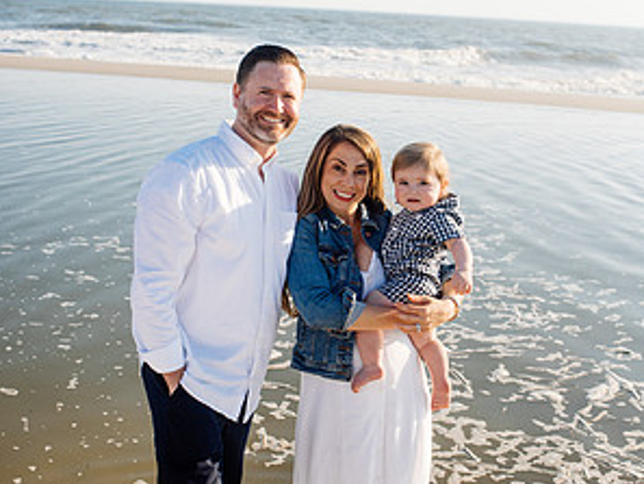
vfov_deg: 28.6
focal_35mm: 51
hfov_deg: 37.5
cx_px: 323
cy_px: 221
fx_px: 949
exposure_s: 1/2000
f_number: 4
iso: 160
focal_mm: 35
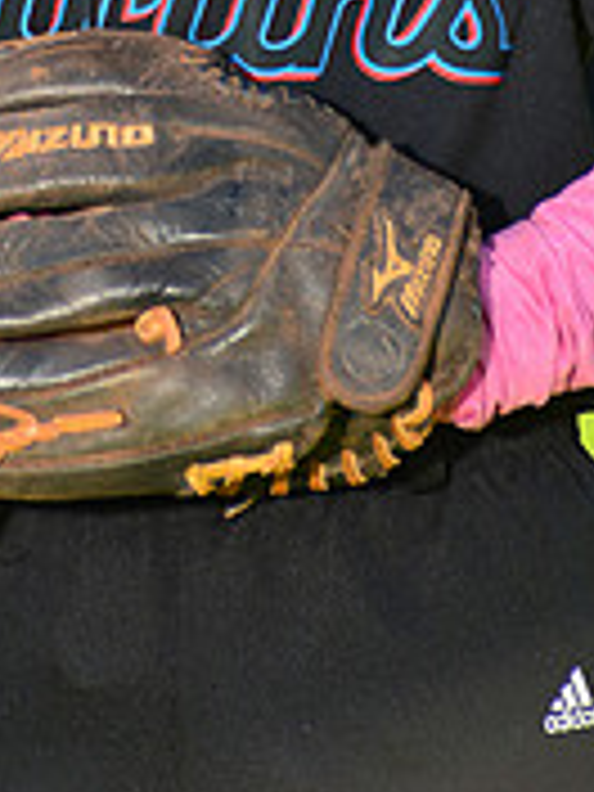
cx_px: -34
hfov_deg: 2.5
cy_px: -423
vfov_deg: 3.4
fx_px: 13453
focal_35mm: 588
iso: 200
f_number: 8
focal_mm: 185
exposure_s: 1/250
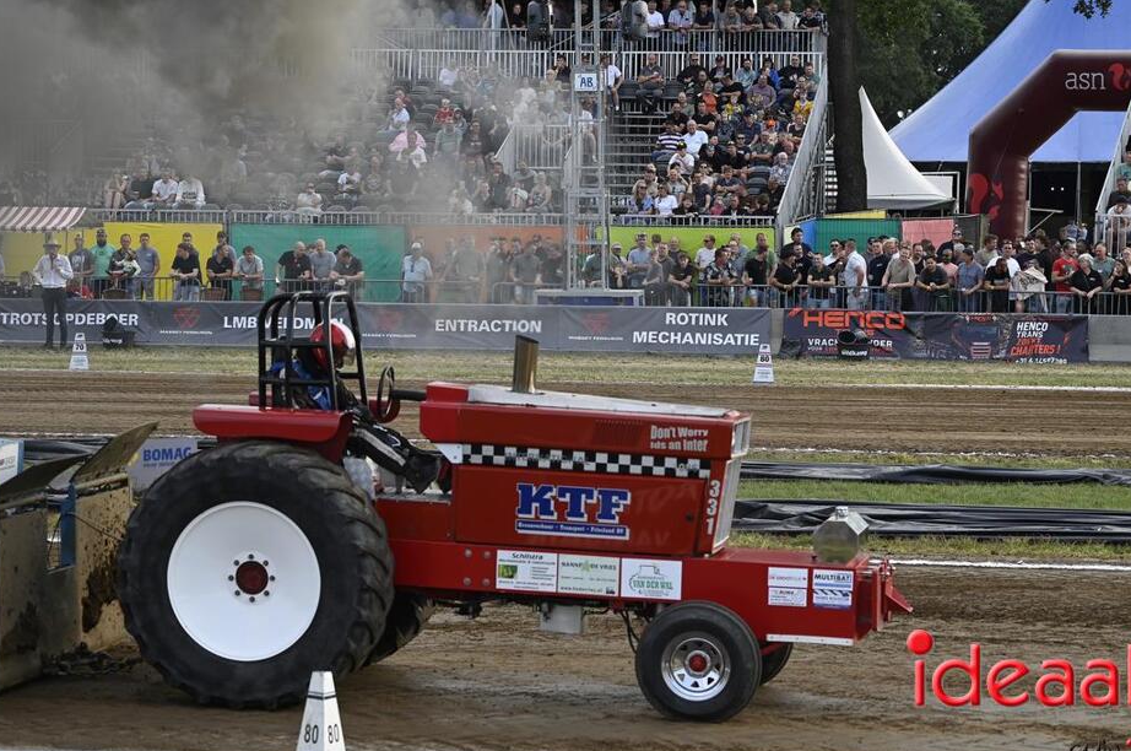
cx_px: 592
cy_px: 363
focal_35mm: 113
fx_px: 3545
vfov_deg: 12.1
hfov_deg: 18.1
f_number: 5.6
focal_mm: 105
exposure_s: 1/500
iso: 320
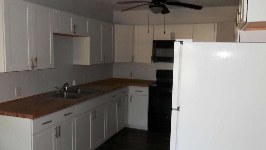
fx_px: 240
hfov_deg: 58.0
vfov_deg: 34.7
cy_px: 77
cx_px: 126
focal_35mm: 34
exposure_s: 1/30
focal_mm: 4.5
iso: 100
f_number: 3
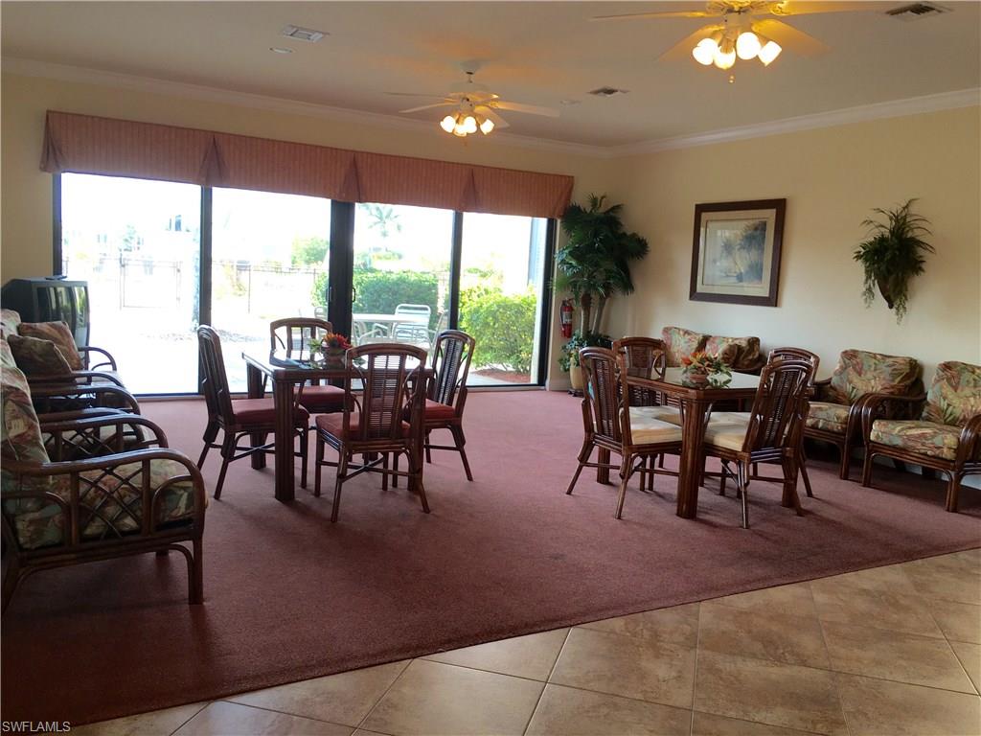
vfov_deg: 48.2
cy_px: 368
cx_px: 490
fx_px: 822
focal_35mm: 29
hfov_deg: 61.7
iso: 25
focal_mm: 4.15
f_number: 2.2
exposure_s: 1/60
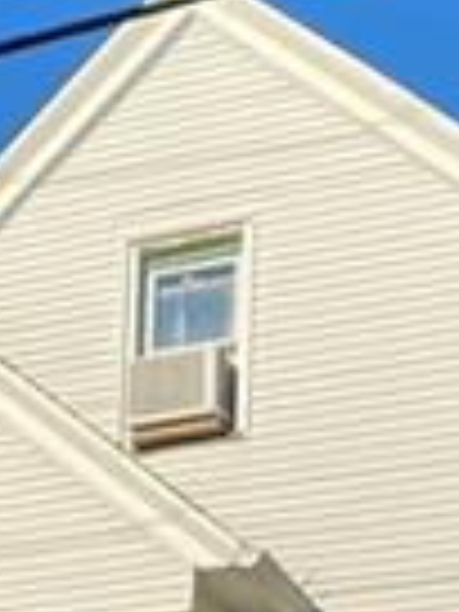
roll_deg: -2.3
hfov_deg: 10.1
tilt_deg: +9.0
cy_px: 1228
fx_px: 2599
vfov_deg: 12.0
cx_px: 180
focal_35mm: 147
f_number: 1.8
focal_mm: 4.25
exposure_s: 1/1629
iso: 32
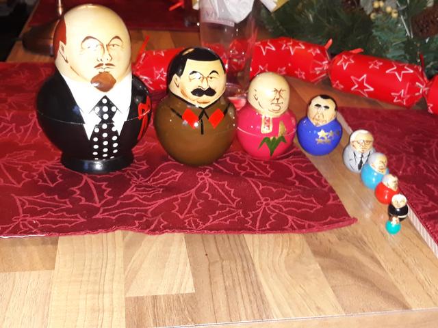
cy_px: 164
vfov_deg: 51.4
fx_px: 342
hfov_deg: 65.3
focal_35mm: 27
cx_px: 219
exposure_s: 1/50
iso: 200
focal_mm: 3.71
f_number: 1.7
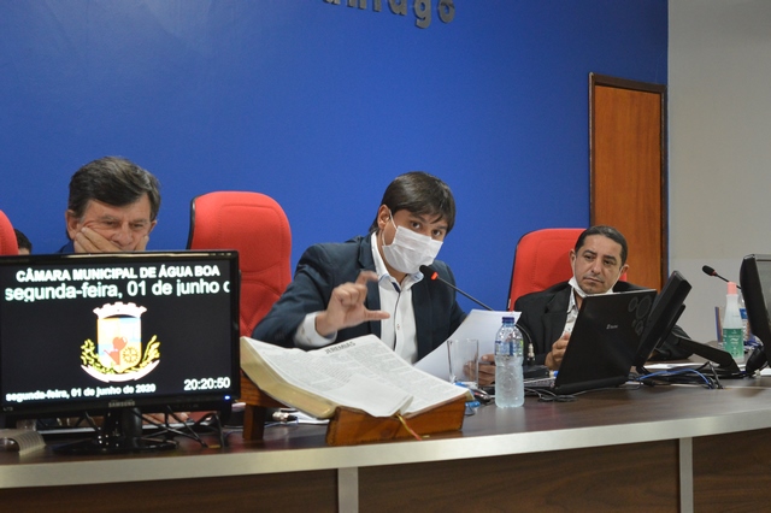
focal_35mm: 82
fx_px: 1766
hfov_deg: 24.6
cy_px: 256
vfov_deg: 16.5
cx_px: 386
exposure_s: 1/15
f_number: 5.6
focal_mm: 55
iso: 1600
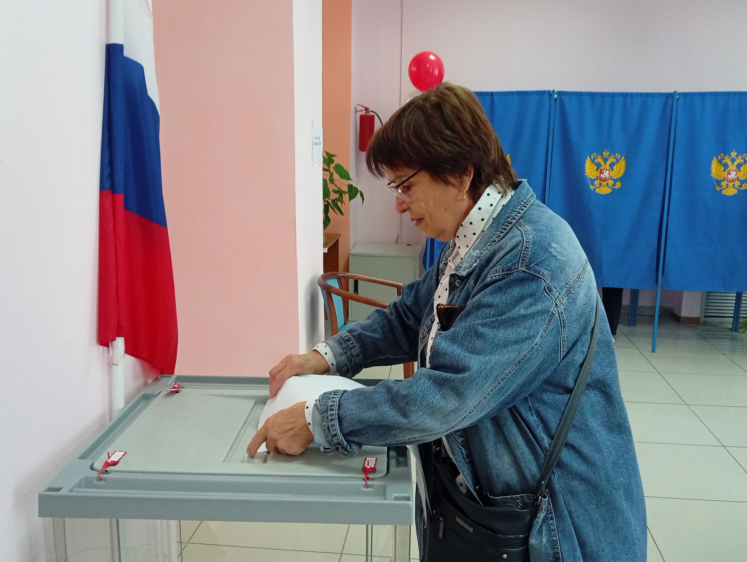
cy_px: 281
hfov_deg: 53.9
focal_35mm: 34
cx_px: 374
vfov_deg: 41.9
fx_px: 735
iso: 203
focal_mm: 4.15
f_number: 1.8
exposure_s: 1/33.3
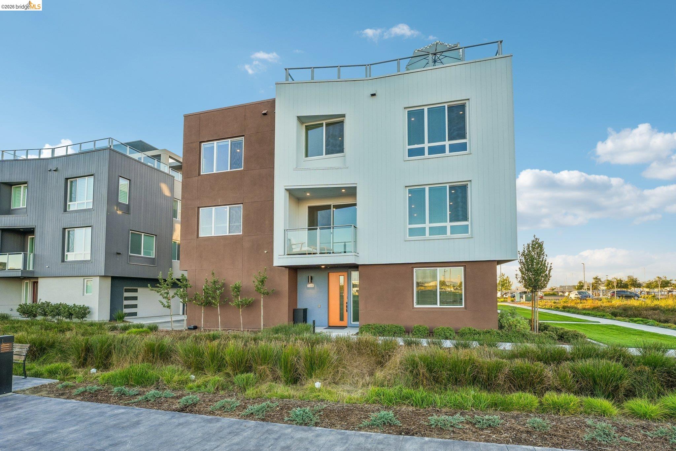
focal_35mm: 15
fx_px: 289
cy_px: 226
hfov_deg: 98.9
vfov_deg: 75.8
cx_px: 338
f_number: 8
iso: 500
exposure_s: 1/160
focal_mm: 15.4
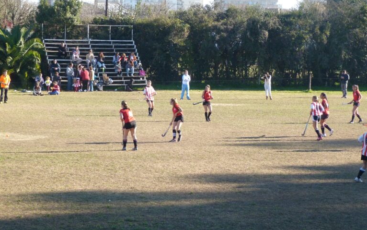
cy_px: 92
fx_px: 1180
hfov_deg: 17.7
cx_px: 184
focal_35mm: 118
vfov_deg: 11.1
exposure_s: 1/500
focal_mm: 20.1
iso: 320
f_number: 3.5
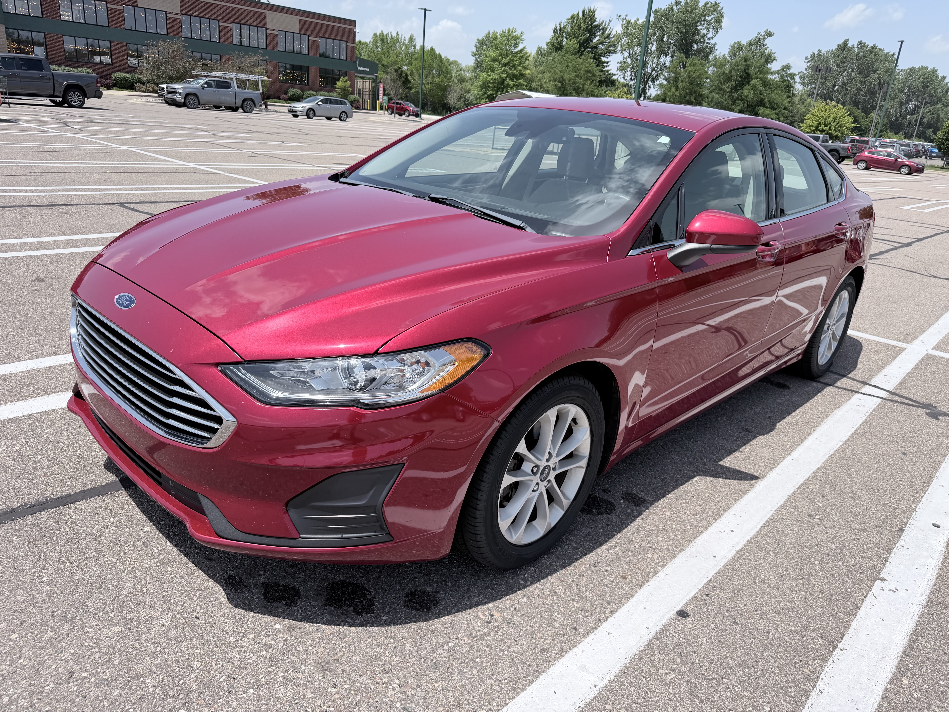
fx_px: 658
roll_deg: -4.9
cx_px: 474
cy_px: 356
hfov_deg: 71.6
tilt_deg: -20.1
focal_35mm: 24
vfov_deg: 56.8
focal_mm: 6.76
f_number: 1.78
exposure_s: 1/4167
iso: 80
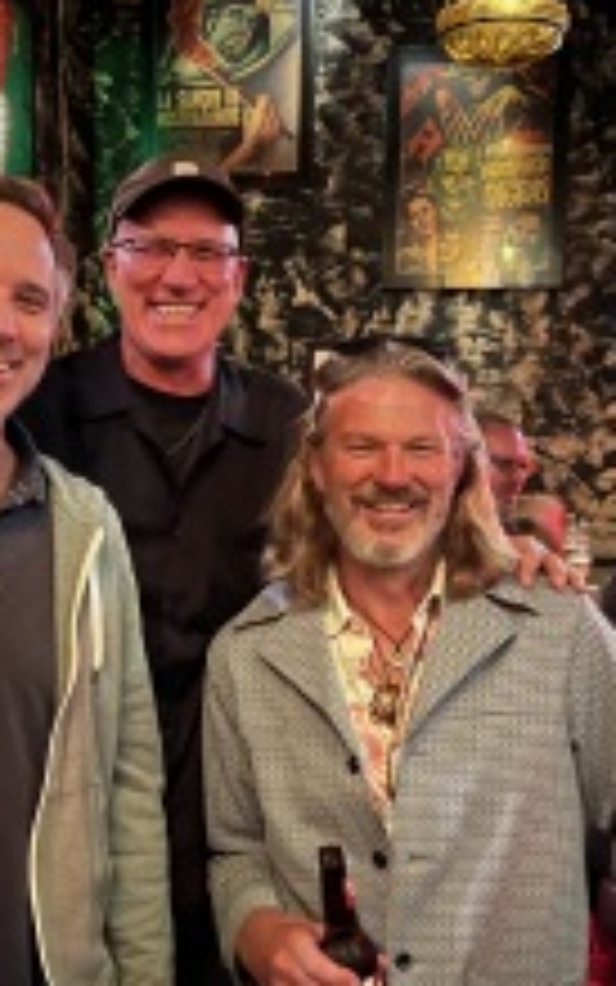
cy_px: 468
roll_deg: -0.3
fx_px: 1235
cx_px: 225
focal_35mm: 46
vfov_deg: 43.5
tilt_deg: -1.0
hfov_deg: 27.9
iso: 1600
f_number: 1.5
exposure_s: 1/15
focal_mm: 5.7
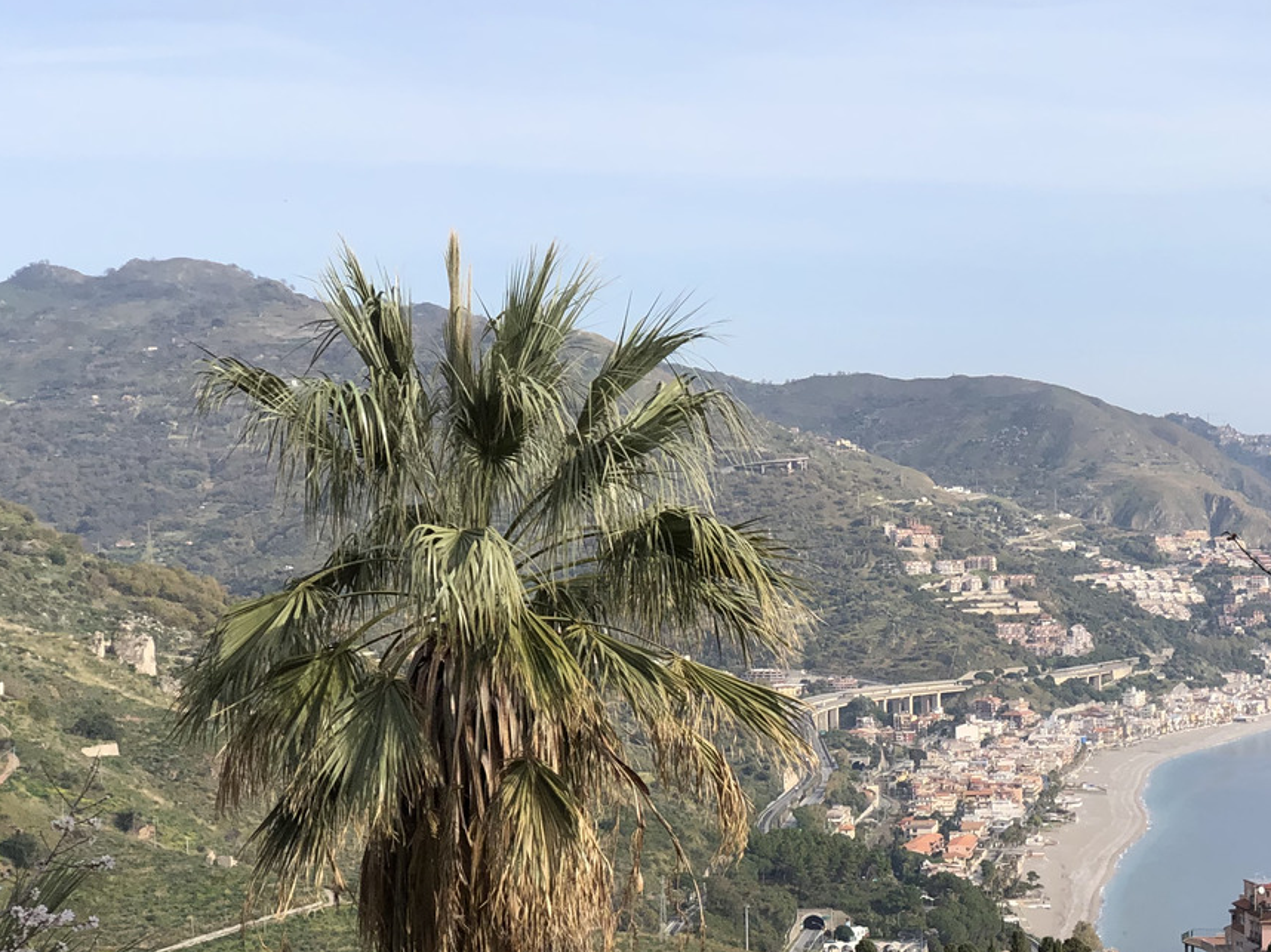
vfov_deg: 15.1
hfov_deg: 19.8
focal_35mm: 97
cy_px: 785
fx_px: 3561
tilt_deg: -3.1
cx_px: 1182
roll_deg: +1.9
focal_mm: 6
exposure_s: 1/1372
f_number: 2.4
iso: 16
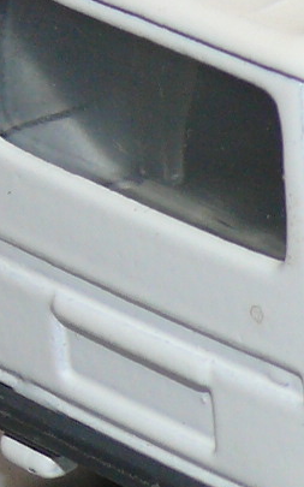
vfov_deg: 5.2
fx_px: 5384
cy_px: 24
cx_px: 632
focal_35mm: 406
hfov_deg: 3.2
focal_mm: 13.2
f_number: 4
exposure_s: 1/30
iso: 100
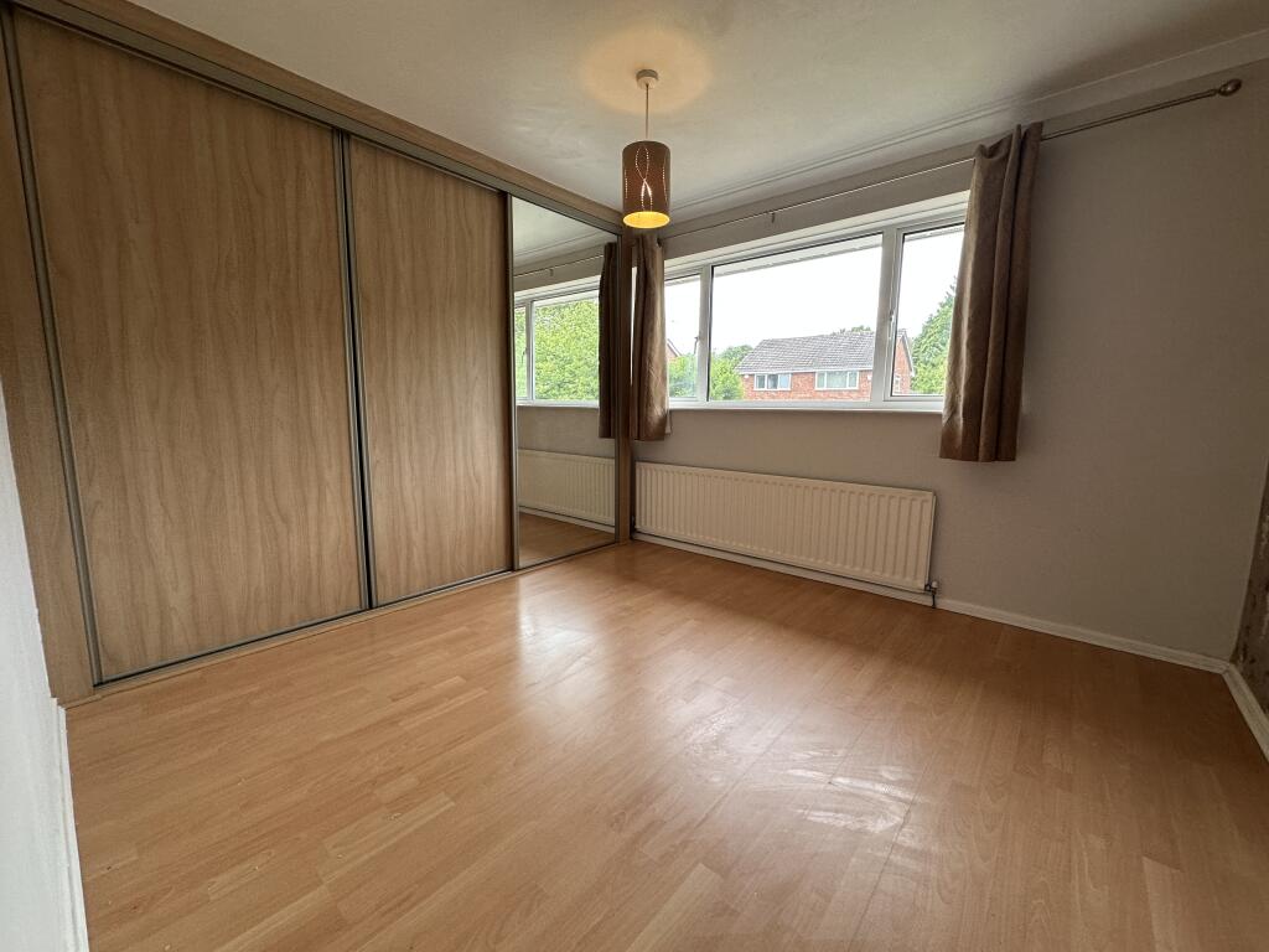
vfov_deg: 85.7
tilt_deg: -6.9
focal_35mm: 14
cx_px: 634
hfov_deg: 102.1
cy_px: 476
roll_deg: -0.5
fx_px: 513
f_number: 2.2
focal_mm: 2.22
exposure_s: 1/100
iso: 100
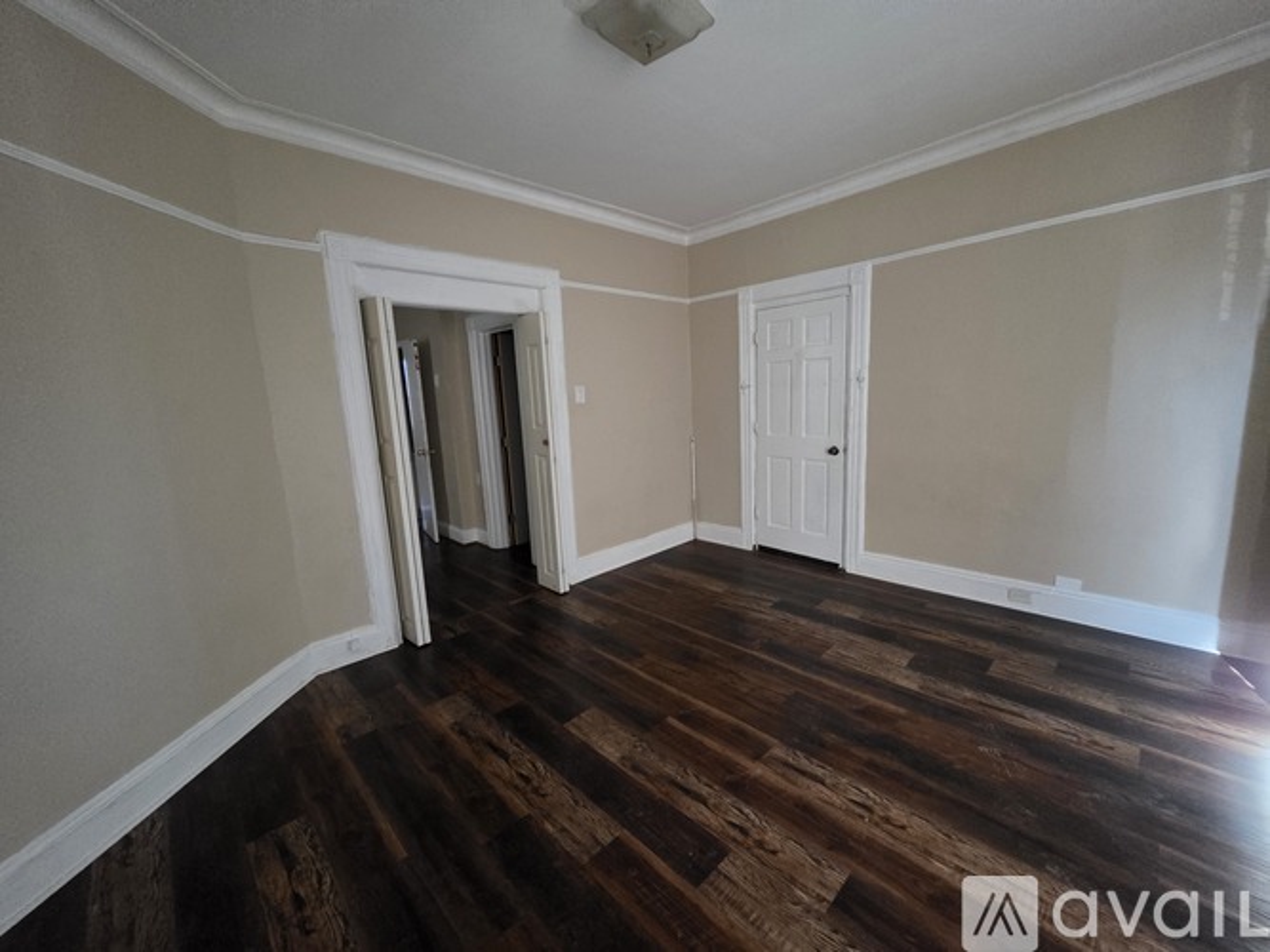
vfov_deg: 89.9
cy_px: 476
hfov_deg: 106.2
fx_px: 477
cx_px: 635
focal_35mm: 13
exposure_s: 1/60
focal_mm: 2.2
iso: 1250
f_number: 1.9
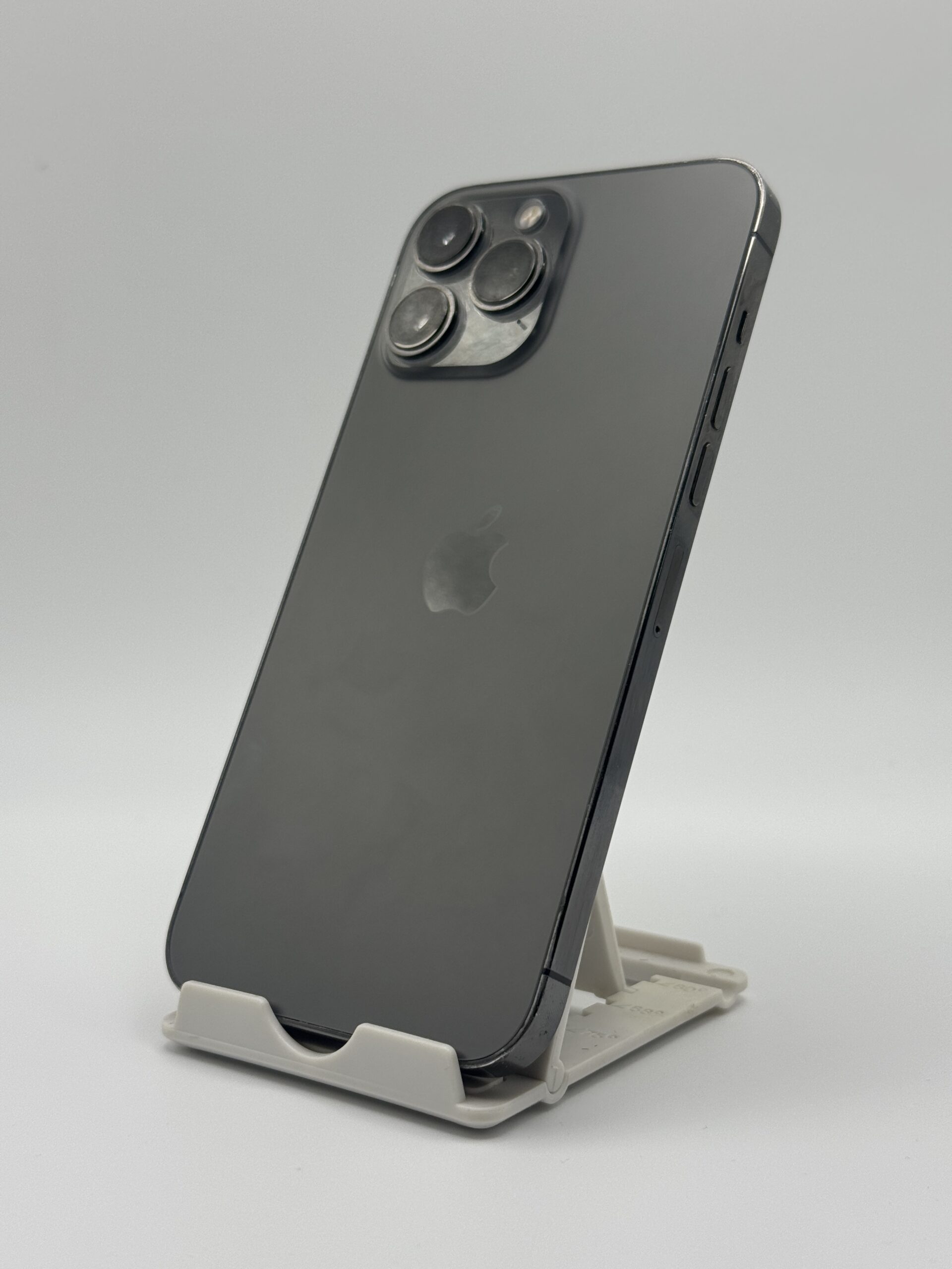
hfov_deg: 30.3
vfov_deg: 39.7
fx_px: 1760
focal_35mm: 48
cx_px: 476
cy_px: 634
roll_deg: +0.2
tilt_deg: -7.0
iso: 64
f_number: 1.78
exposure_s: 1/1490
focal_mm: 6.76
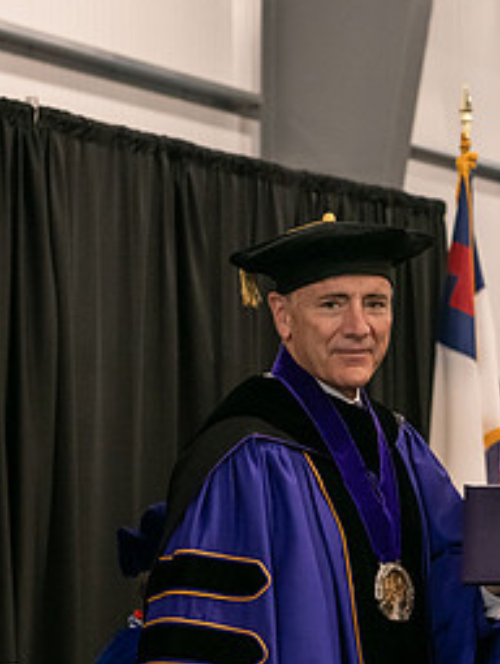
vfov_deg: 15.0
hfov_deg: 11.3
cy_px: 405
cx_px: 471
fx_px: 2517
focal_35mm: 131
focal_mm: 60
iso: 1600
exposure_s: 1/160
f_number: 4.5
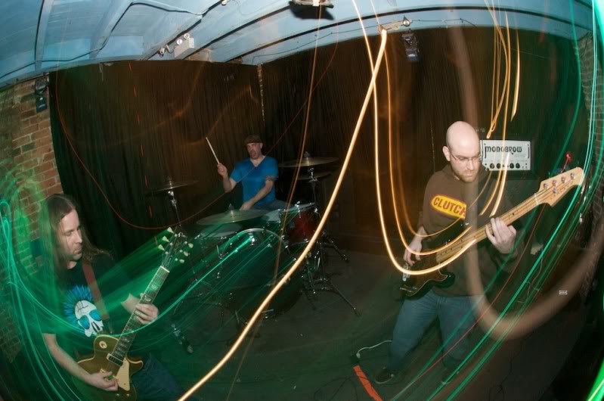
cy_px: 200
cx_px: 302
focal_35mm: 16
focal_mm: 10.5
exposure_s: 1.3
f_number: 11
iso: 800
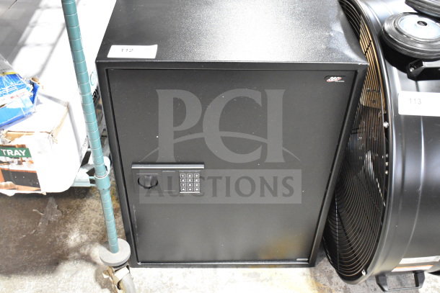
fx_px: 458
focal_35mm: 38
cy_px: 146
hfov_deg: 51.3
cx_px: 220
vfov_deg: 35.5
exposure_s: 1/125
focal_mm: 25
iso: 6400
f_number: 5.6
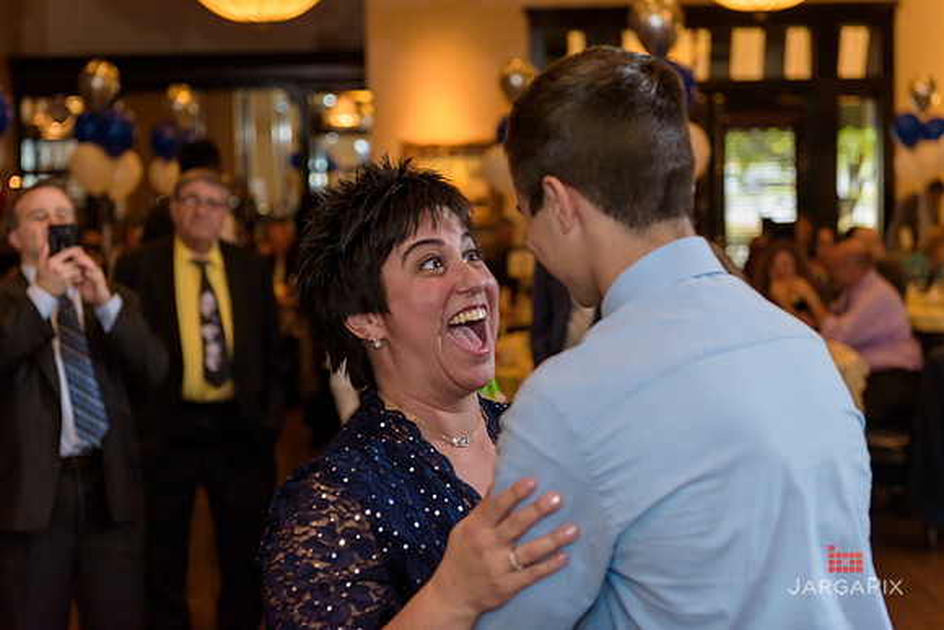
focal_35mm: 70
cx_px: 472
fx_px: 1836
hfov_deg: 28.8
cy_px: 315
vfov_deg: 19.5
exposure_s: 1/125
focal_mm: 70
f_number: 3.2
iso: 1250
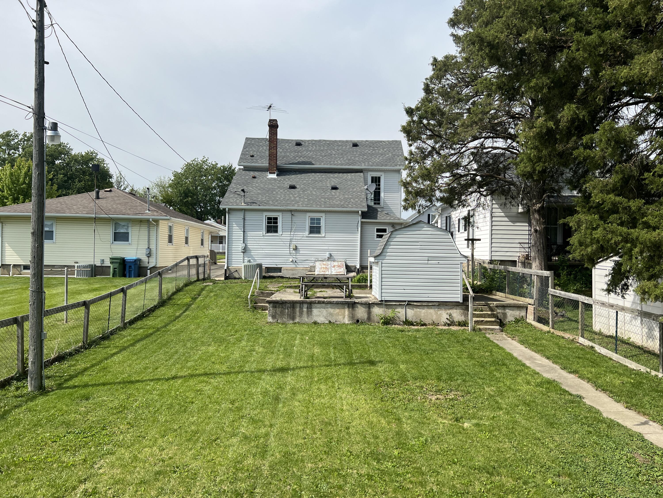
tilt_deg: +1.3
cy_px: 249
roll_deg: -0.9
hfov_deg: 67.3
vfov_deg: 53.1
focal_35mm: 26
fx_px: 498
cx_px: 332
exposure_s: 1/4444
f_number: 1.5
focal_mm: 5.7
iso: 50
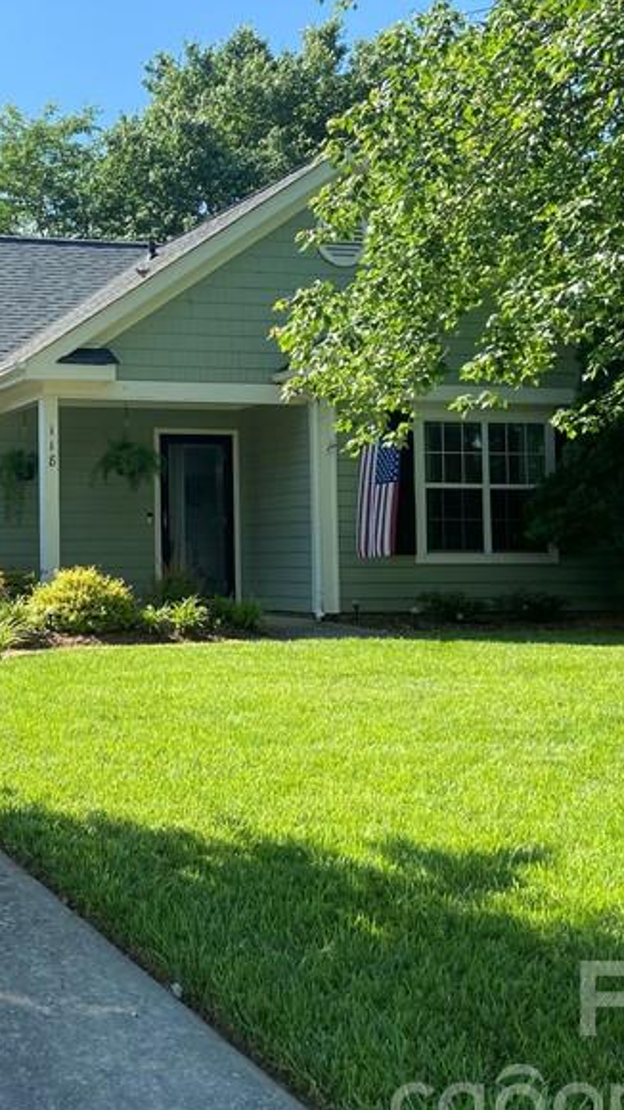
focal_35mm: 50
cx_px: -15
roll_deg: +0.9
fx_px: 1472
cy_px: 503
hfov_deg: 22.9
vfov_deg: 41.3
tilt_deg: +2.9
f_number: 1.8
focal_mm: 4.25
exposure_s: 1/1063
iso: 32
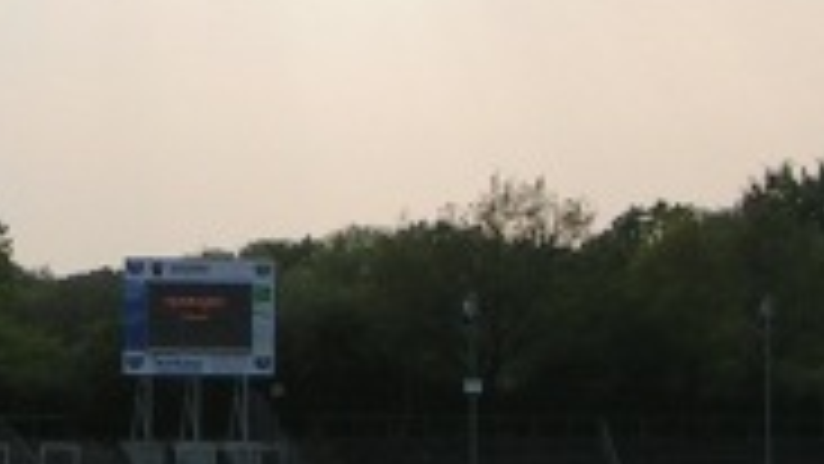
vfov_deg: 6.7
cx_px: -225
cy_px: 95
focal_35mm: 181
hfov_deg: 11.6
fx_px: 3955
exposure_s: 1/400
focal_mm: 5.8
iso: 50
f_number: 5.6
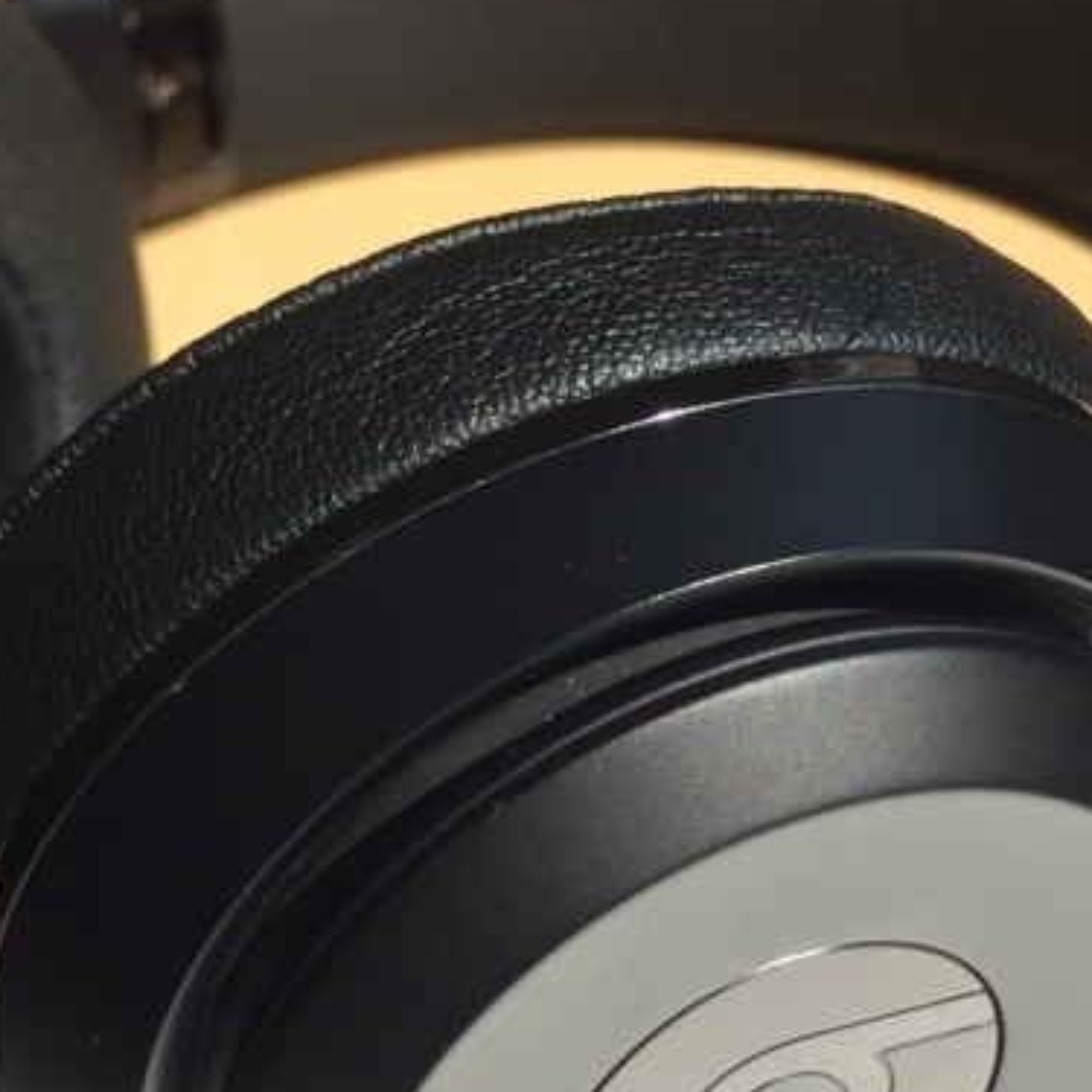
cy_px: 748
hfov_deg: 24.6
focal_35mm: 70
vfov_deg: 24.5
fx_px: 2498
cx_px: 588
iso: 32
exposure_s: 1/1466
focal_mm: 4.15
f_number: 2.2
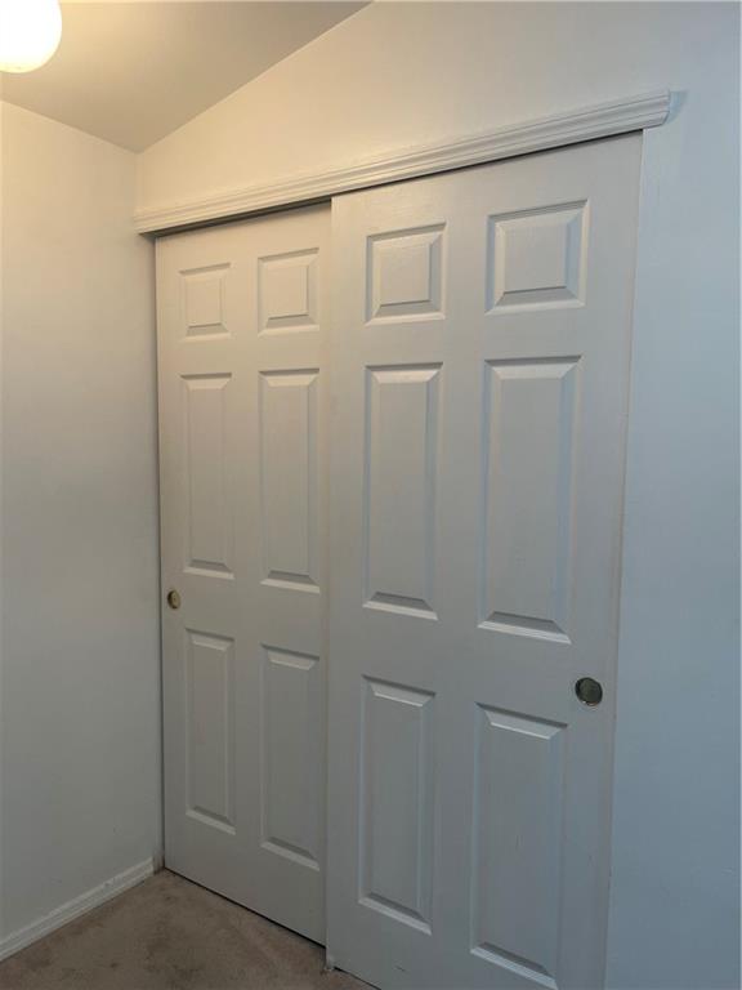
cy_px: 495
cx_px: 371
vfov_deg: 69.4
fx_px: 715
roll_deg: -1.2
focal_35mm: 25
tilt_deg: -4.2
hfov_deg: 54.9
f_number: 1.6
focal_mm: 5.1
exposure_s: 1/120
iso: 125
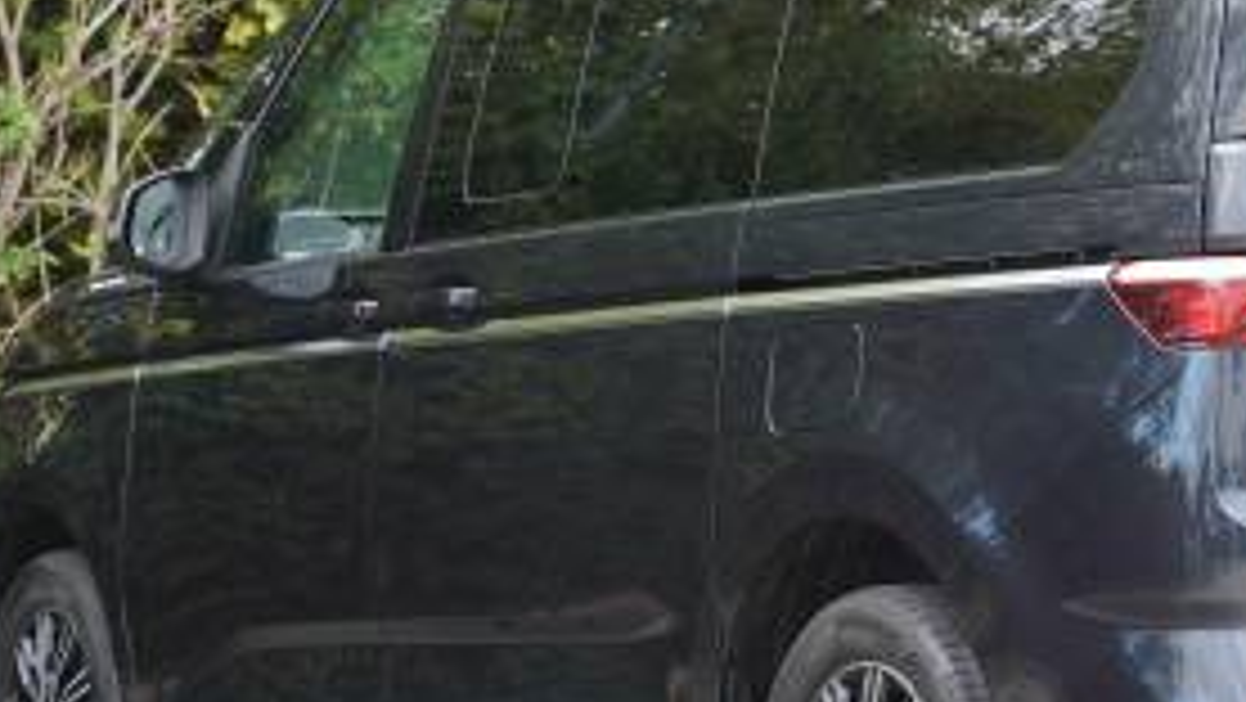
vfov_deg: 7.8
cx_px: 1170
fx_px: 5131
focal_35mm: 155
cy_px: 346
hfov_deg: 13.7
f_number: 4
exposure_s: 1/160
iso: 320
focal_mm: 64.1
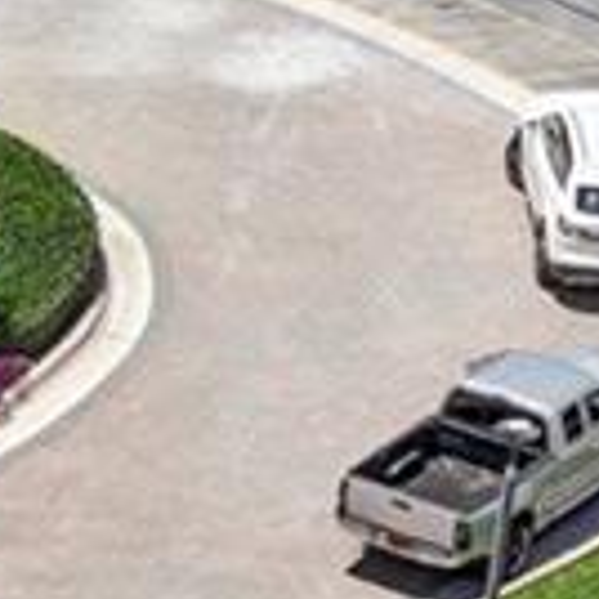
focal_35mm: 354
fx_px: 6930
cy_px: 1218
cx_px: -997
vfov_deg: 4.9
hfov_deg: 4.8
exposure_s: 1/200
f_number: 7.1
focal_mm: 35
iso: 125
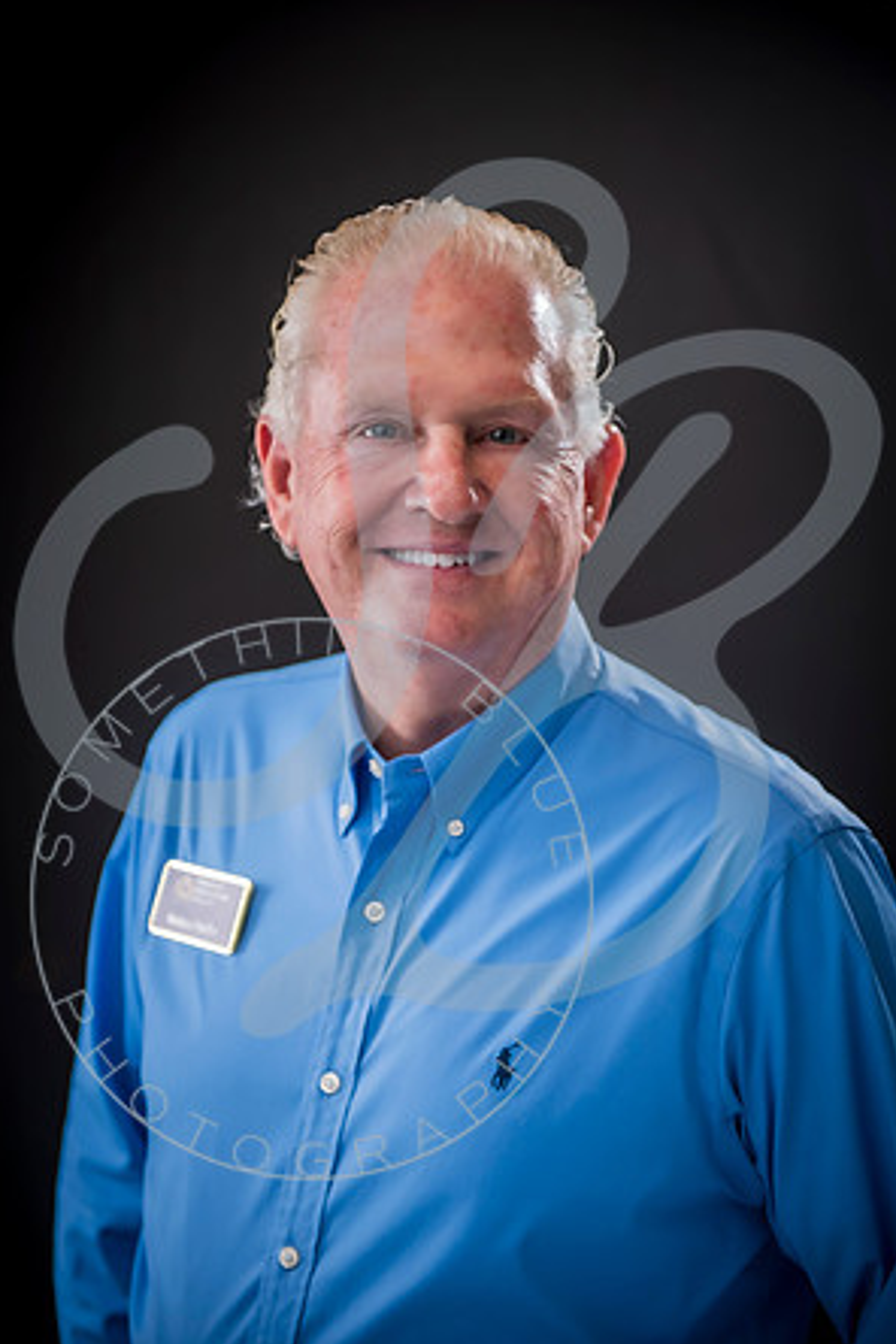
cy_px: 669
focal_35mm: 71
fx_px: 2650
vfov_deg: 28.5
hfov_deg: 19.2
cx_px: 448
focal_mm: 70
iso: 100
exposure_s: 1/160
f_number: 2.8
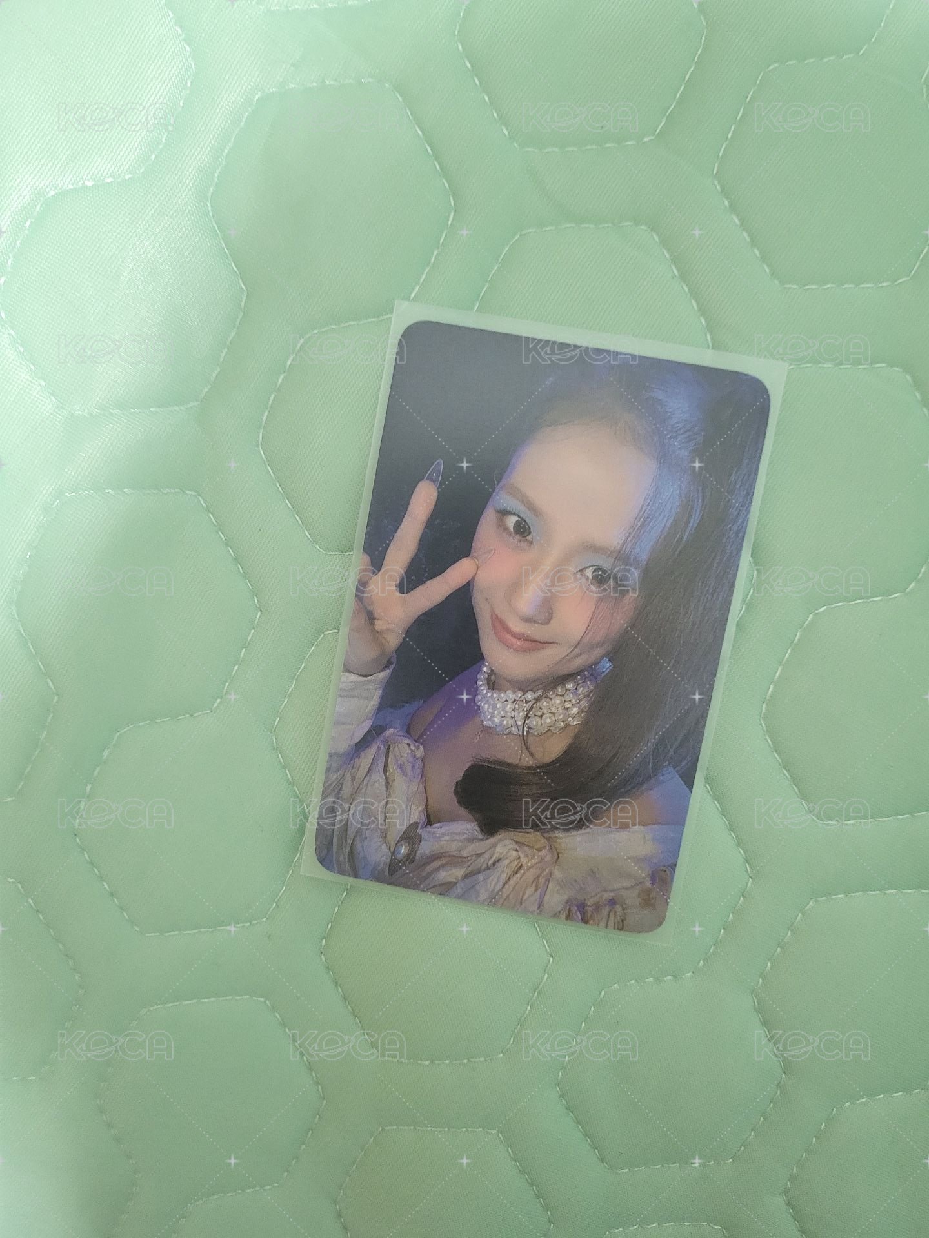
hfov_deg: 53.1
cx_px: 464
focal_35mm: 26
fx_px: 930
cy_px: 619
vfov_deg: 67.3
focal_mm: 5.4
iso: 640
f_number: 1.8
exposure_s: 1/30
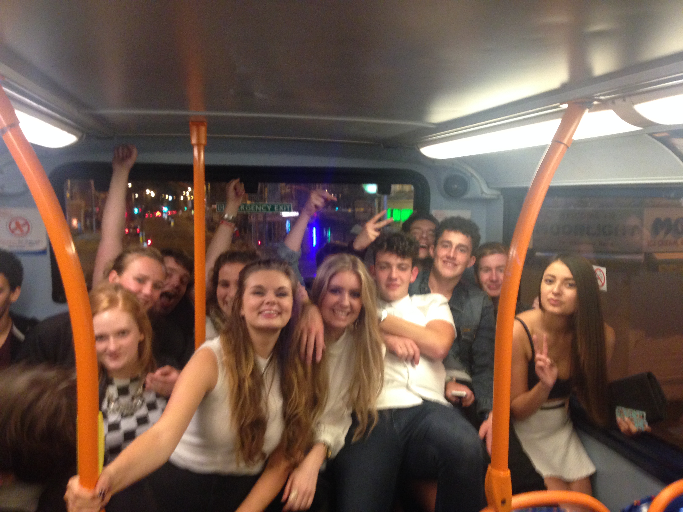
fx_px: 651
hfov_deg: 55.4
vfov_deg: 42.9
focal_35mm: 33
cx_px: 342
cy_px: 256
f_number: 2.4
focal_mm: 4.12
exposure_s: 1/20
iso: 320
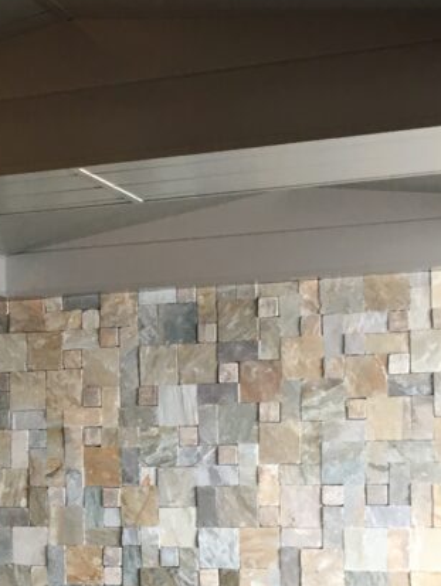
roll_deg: +0.8
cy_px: 474
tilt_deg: +1.0
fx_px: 1425
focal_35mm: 84
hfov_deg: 17.1
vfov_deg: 22.9
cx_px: -18
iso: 64
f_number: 2.2
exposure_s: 1/30
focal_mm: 4.15
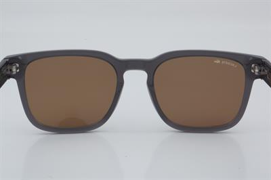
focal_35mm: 75
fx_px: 564
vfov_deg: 18.2
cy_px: 90
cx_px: 136
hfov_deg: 27.0
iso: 100
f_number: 29
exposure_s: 1/4
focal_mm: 50
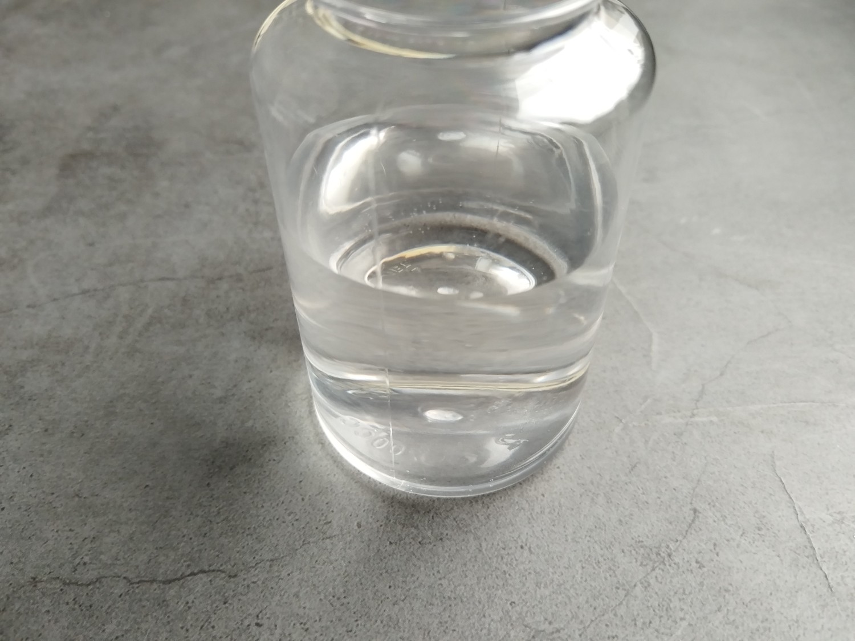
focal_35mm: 26
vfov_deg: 53.1
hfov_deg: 67.3
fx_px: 642
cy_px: 320
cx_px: 428
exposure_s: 1/100
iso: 394
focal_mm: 4.95
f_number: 1.9
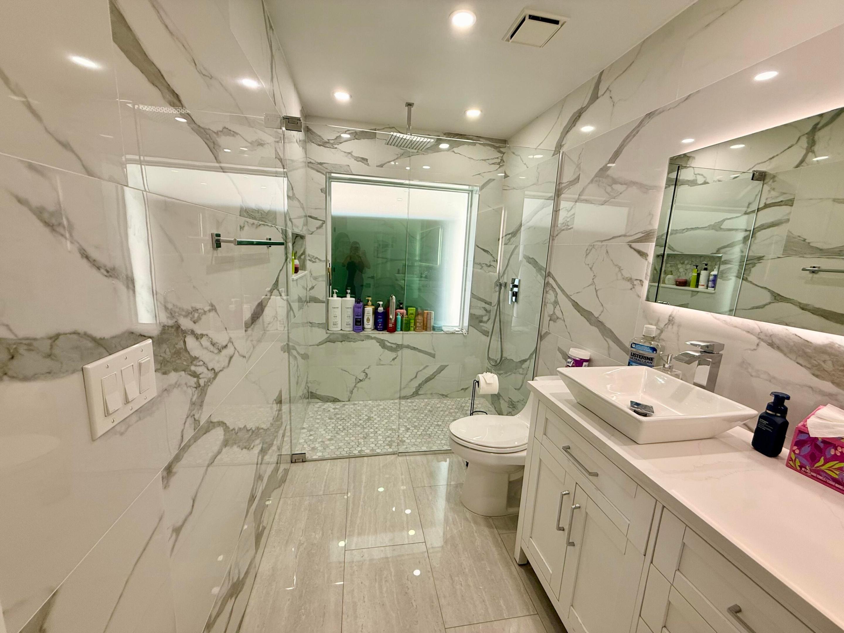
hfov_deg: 102.1
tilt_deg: -10.7
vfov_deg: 85.7
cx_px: 422
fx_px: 341
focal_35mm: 14
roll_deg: -2.8
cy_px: 316
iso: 80
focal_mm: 2.22
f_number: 2.2
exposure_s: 1/120
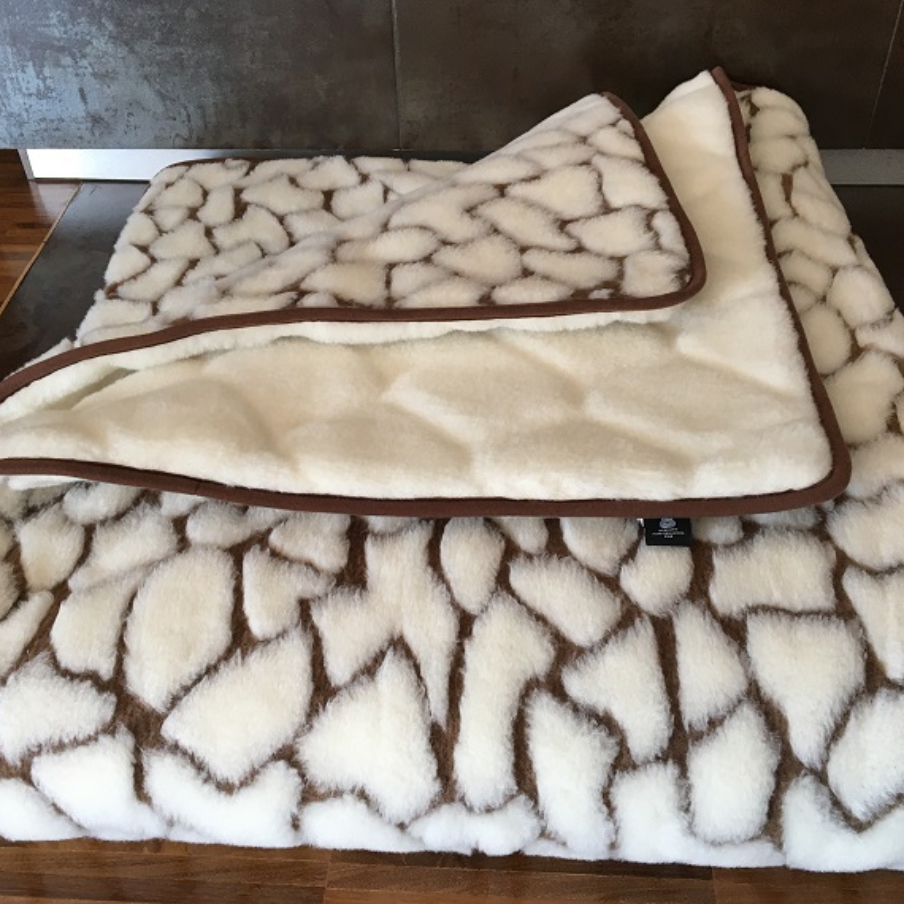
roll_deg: +3.3
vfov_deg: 46.0
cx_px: 435
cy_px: 446
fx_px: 1064
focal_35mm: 36
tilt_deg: -43.8
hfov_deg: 46.0
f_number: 2.2
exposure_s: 1/30
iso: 40
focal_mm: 4.15
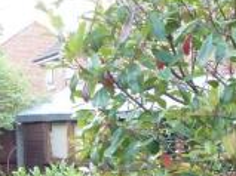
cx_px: 146
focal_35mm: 88
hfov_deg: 22.2
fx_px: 600
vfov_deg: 15.5
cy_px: 263
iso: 200
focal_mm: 4.3
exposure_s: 1/60
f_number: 3.3
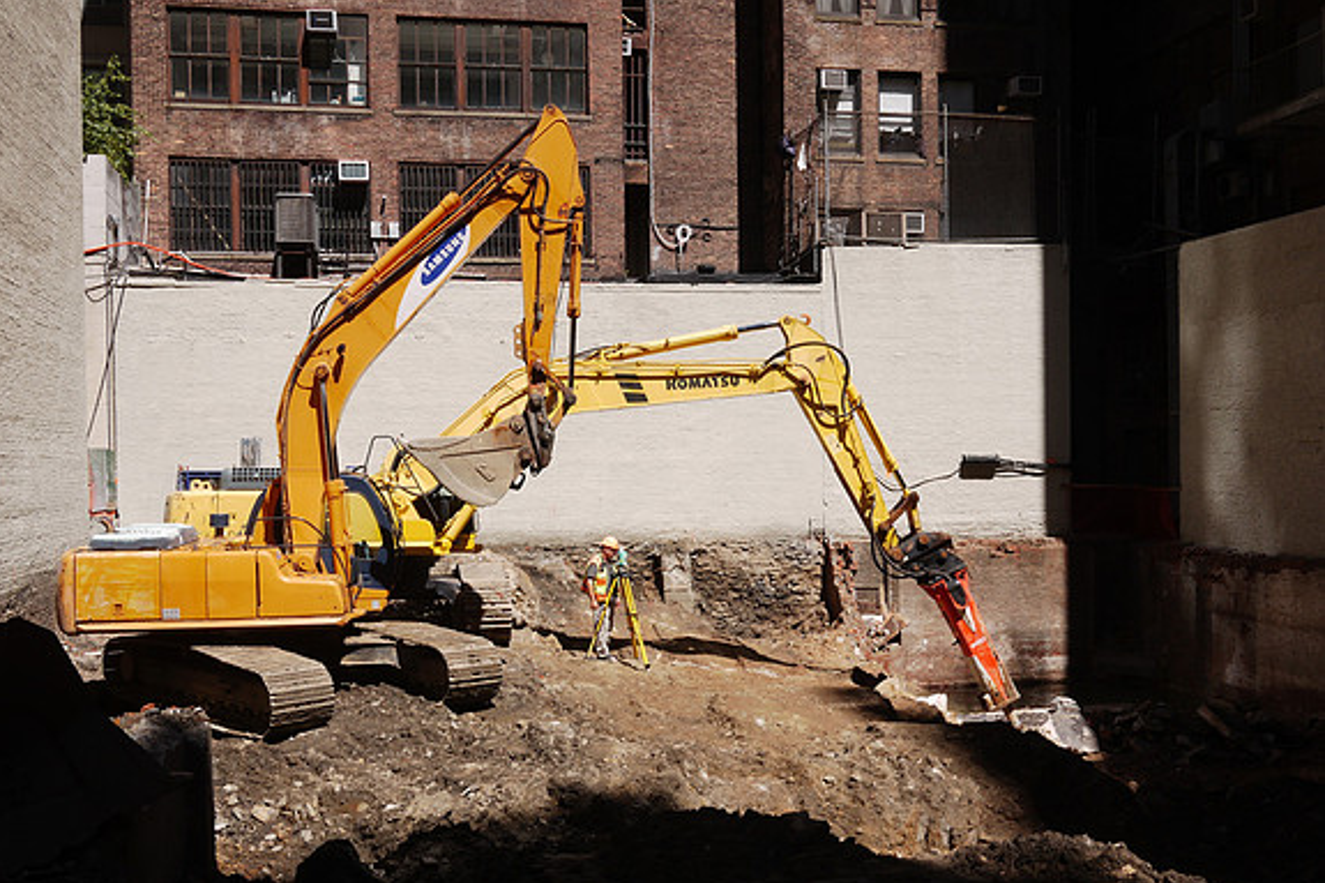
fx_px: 1545
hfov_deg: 46.4
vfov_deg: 31.8
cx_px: 659
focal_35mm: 42
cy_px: 495
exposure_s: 1/125
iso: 100
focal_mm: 20
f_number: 13
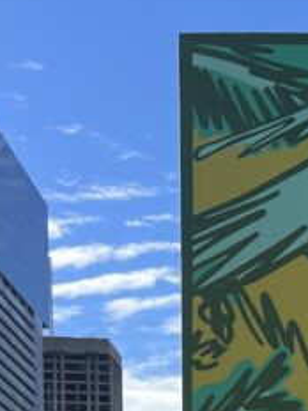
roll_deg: +2.0
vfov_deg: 15.1
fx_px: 1364
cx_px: 581
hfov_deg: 11.8
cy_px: 710
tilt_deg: -0.5
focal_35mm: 115
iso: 50
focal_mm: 5.7
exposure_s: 1/2165
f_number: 1.5
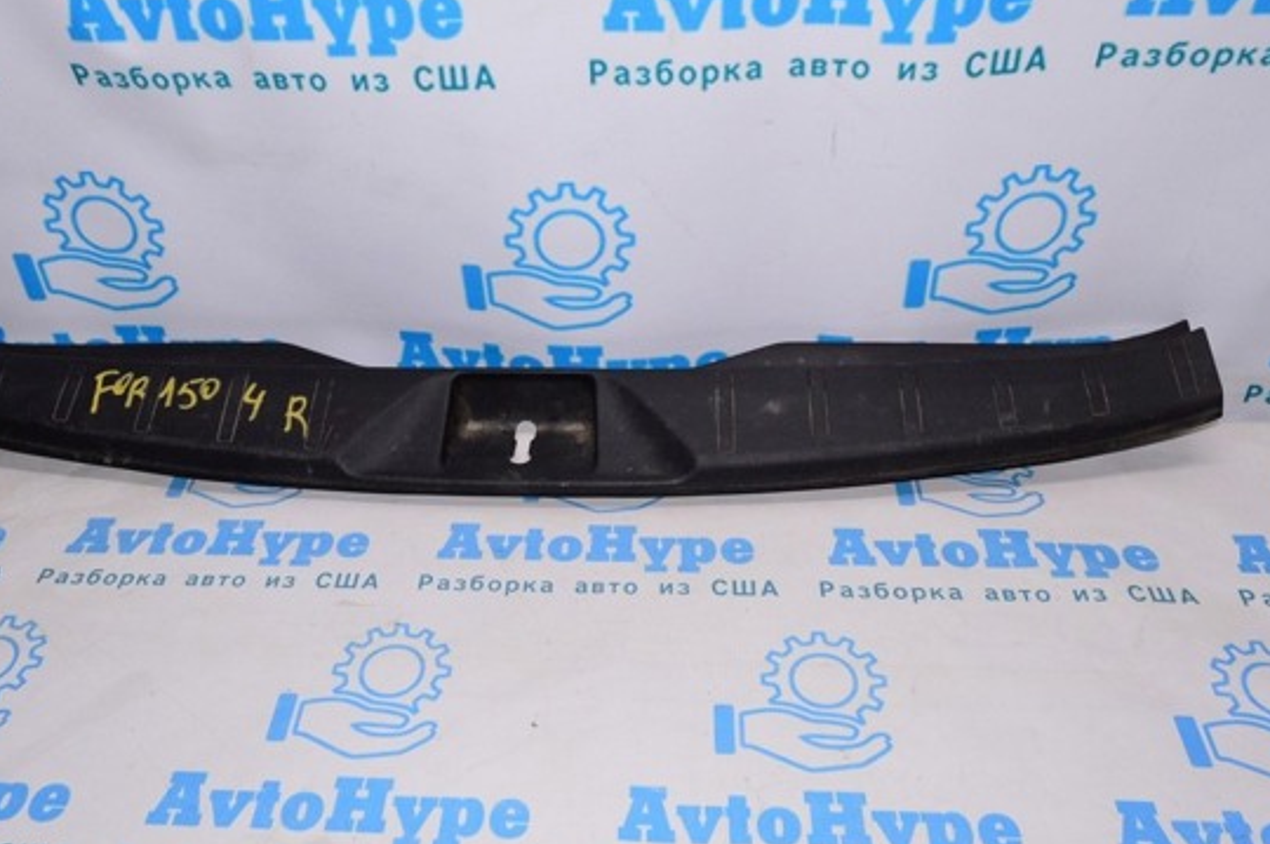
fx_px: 1128
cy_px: 389
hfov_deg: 58.7
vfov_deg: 41.0
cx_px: 576
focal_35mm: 32
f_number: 8
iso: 1600
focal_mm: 18
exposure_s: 1/200
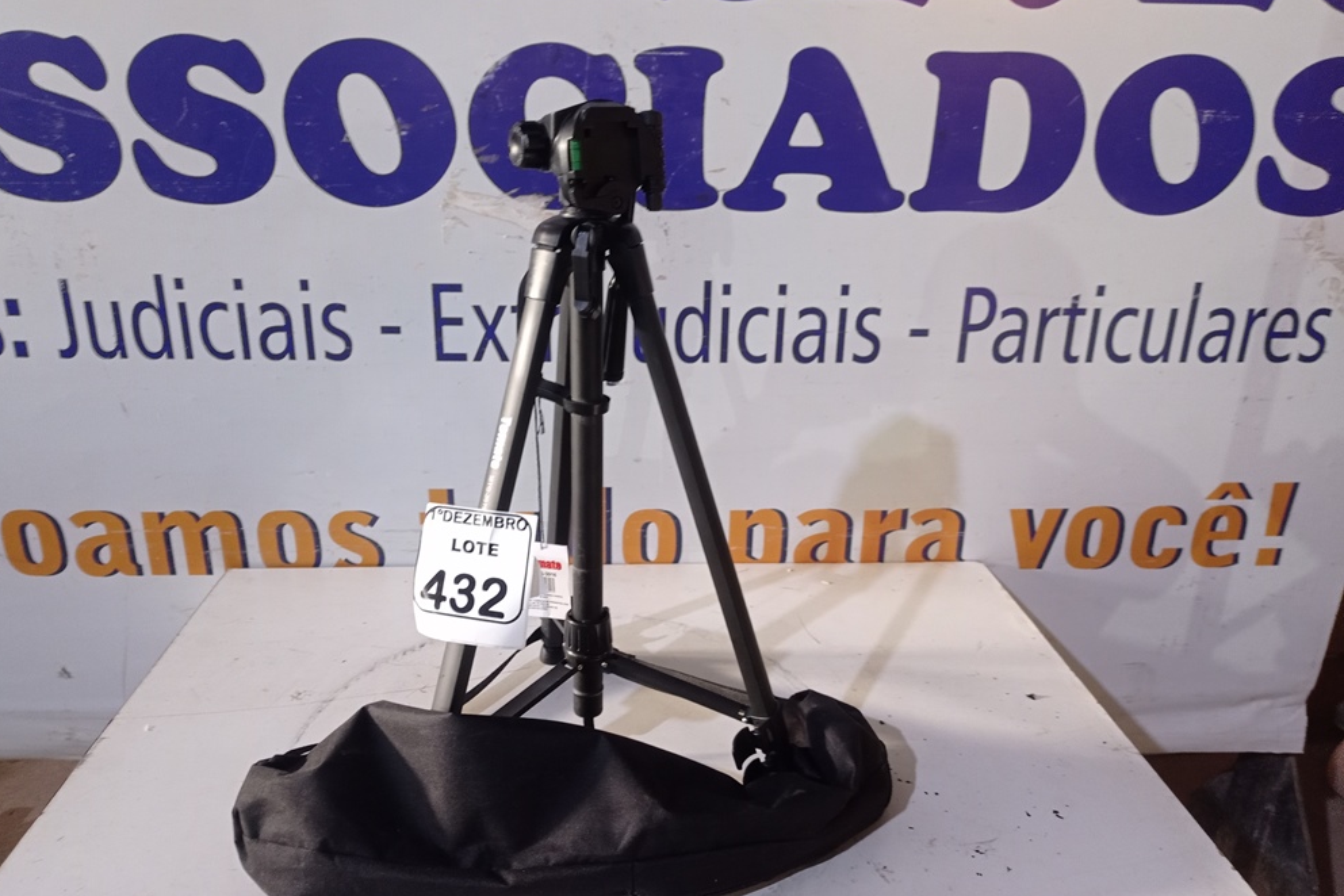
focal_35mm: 30
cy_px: 443
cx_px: 652
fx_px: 1120
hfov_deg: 61.9
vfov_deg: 43.6
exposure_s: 1/24
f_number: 1.79
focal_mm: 4.7
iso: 410
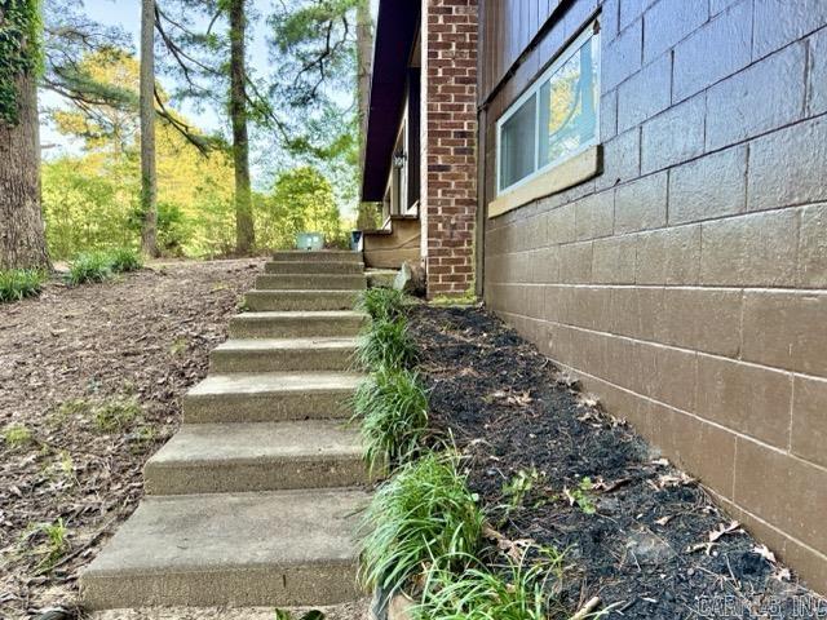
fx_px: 573
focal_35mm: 24
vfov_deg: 56.8
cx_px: 414
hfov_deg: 71.6
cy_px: 310
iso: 200
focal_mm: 6.76
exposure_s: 1/95
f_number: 1.78
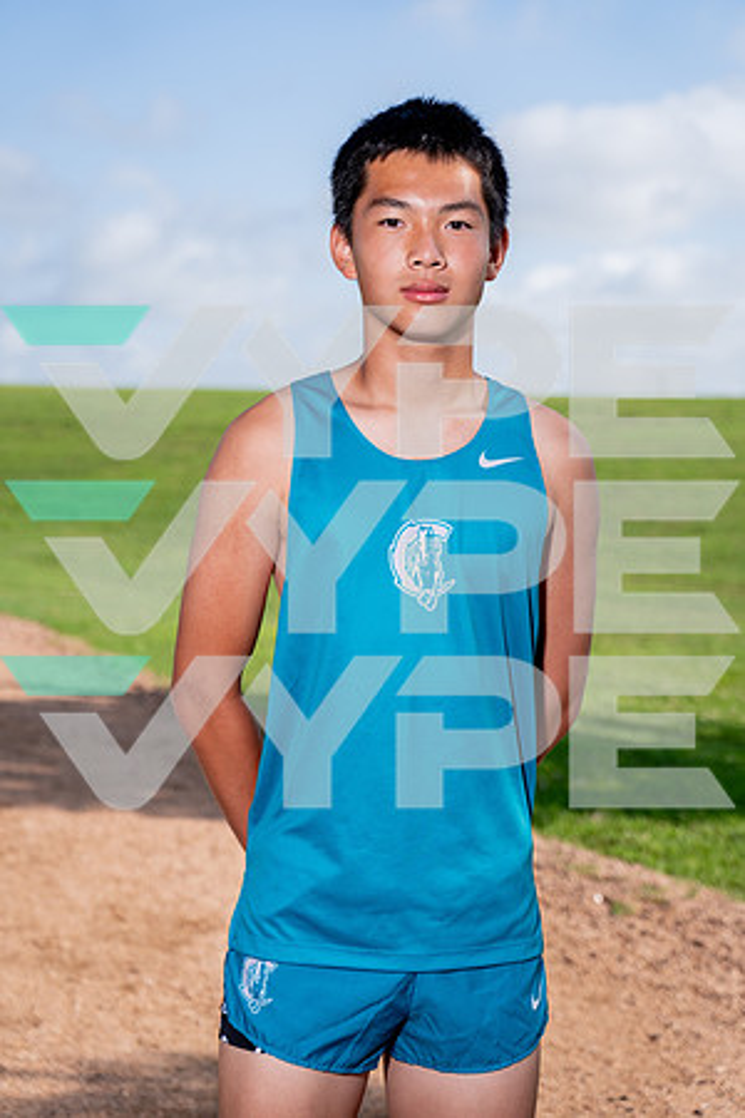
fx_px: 2018
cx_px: 372
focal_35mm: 65
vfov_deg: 31.0
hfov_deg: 20.9
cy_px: 559
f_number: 4
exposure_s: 1/640
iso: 100
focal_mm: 65
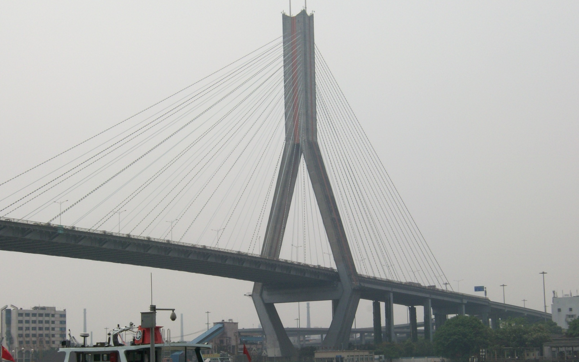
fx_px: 1120
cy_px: 189
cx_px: 291
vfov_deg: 18.3
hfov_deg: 29.0
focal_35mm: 71
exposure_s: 1/270
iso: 64
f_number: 7.9
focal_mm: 11
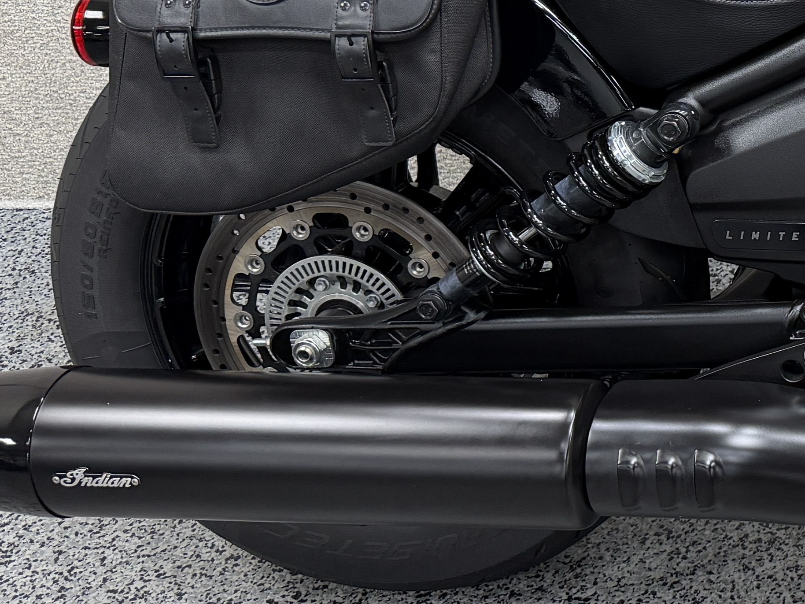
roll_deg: +1.1
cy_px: 99
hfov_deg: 22.4
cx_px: 1133
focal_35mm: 75
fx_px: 1744
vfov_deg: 19.4
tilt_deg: -29.6
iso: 100
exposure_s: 1/60
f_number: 1.78
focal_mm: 6.76
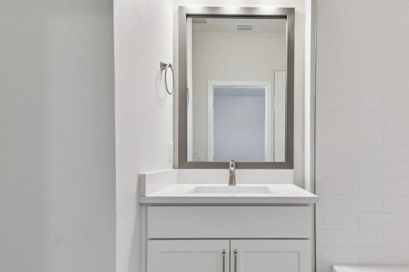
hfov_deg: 80.5
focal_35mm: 21
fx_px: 238
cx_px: 241
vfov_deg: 58.6
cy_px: 173
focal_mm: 10
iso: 100
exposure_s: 1/6
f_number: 8
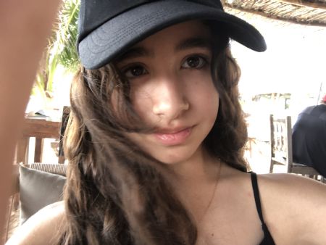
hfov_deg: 56.8
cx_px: 163
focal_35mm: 32
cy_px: 122
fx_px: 302
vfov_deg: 44.2
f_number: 2.2
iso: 125
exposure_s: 1/60
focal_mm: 2.87
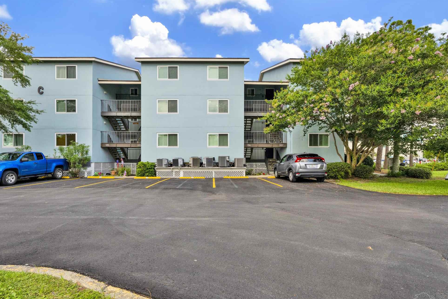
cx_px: 216
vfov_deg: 71.9
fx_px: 206
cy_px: 159
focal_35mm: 17
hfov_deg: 94.8
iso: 400
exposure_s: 1/320
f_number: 11
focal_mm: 15.5
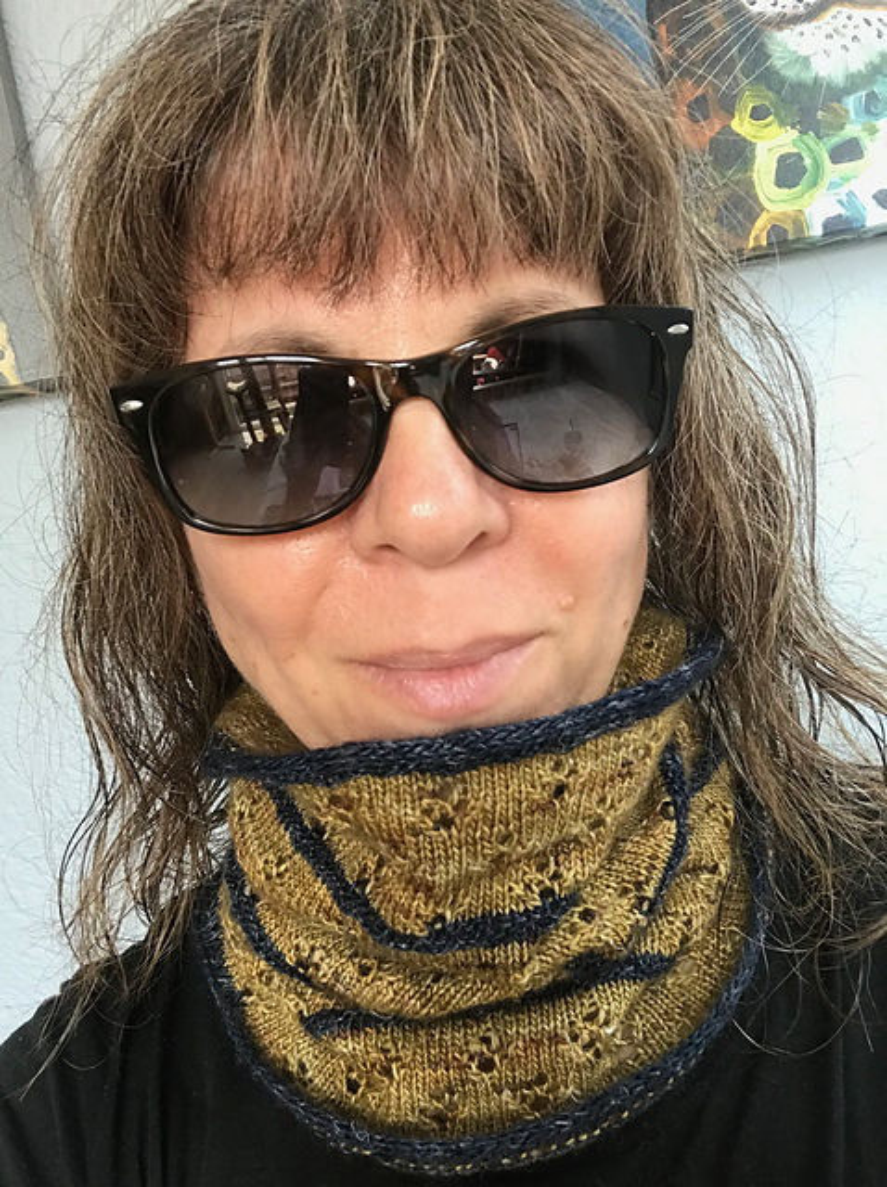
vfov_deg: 56.9
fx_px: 1096
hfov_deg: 44.1
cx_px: 444
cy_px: 594
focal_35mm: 32
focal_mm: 2.87
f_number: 2.2
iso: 50
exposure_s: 1/30
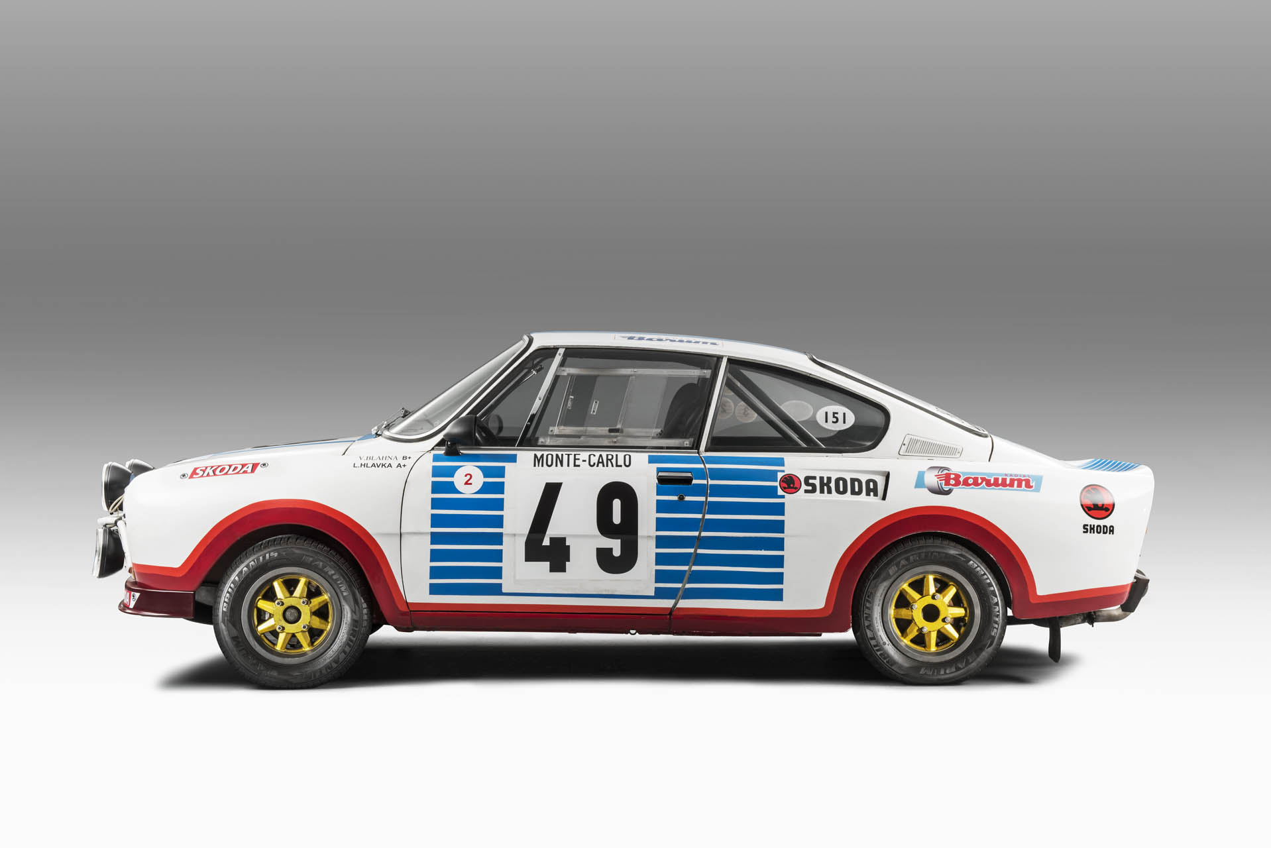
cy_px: 424
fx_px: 1942
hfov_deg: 36.2
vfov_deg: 24.6
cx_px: 636
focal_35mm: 55
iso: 100
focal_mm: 55
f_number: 14
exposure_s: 1/1.25
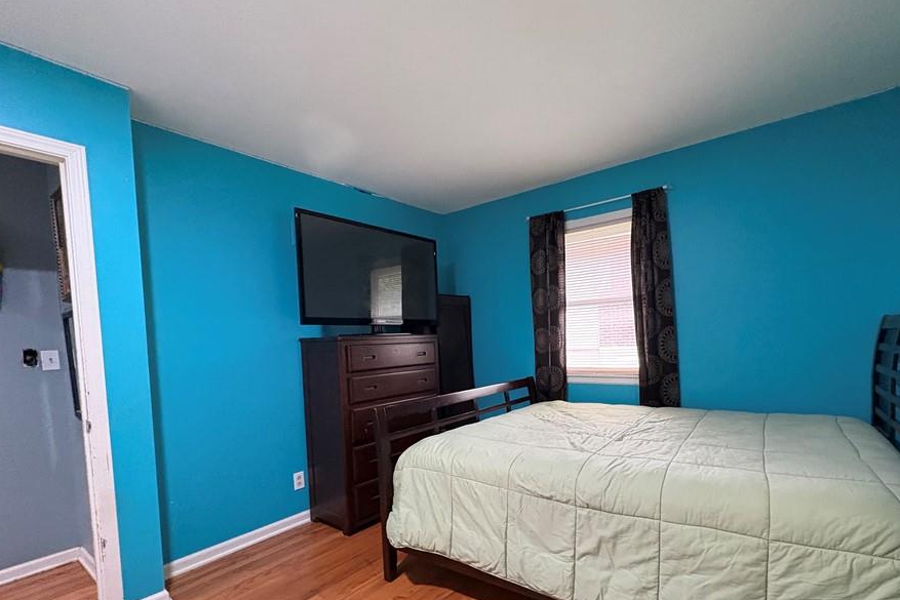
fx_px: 425
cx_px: 500
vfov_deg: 69.8
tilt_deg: -2.2
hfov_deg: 92.9
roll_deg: +2.8
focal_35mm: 17
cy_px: 357
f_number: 2.2
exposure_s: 1/60
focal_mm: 2.22
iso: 800
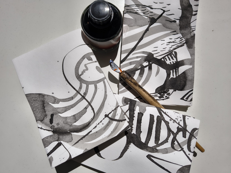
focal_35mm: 24
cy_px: 86
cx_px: 116
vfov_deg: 56.8
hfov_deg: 71.6
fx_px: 160
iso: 107
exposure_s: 1/8789
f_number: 1.8
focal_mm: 5.56
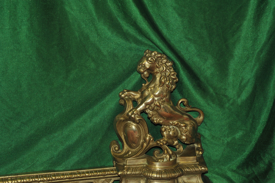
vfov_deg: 11.4
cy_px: 92
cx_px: 138
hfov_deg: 17.1
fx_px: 916
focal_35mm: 120
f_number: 10
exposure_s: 1/60
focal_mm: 120
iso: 1250
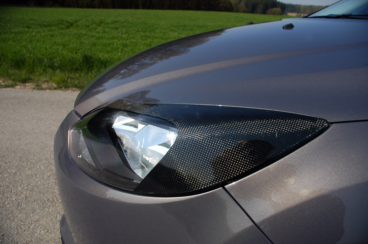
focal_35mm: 27
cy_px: 122
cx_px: 184
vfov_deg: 47.9
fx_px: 276
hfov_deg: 67.4
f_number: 6.3
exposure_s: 1/640
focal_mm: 18
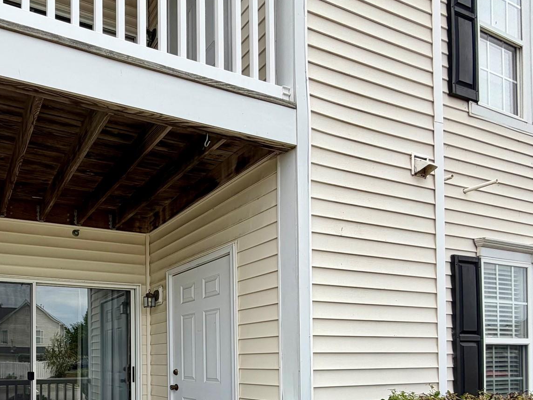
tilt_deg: +0.9
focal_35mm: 25
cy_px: 351
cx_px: 90
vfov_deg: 49.6
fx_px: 385
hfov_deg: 62.2
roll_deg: +0.3
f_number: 2.2
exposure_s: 1/770
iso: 32
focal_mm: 2.22
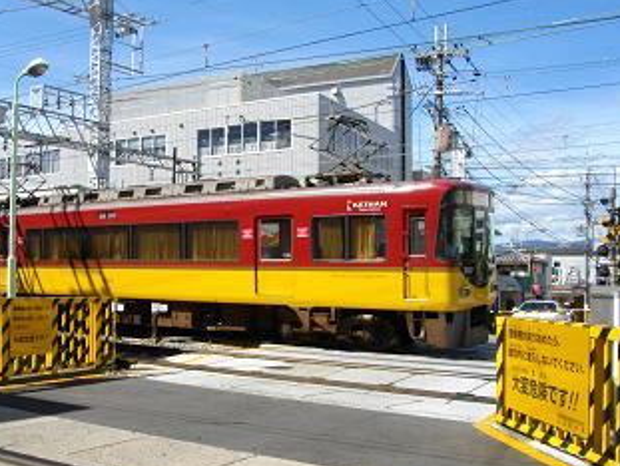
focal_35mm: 40
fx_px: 717
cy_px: 239
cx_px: 238
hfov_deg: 46.4
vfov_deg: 36.0
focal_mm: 5.7
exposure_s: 1/320
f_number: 5.5
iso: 100
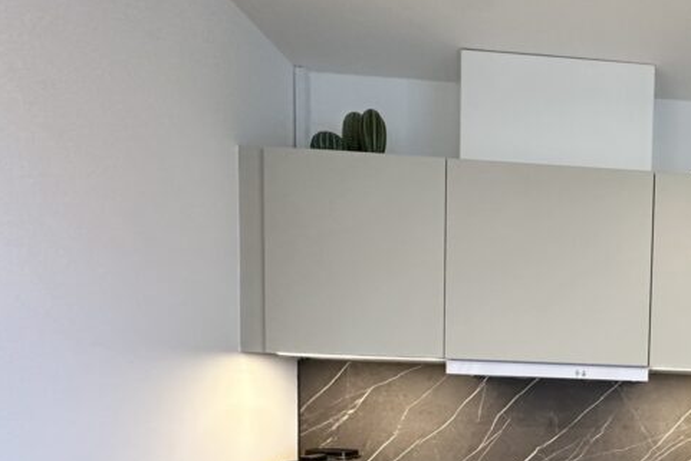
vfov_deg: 38.8
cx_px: 662
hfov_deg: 50.8
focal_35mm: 31
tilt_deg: -3.2
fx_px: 595
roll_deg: -1.3
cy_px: 432
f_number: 2.2
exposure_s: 1/71
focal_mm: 2.22
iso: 400
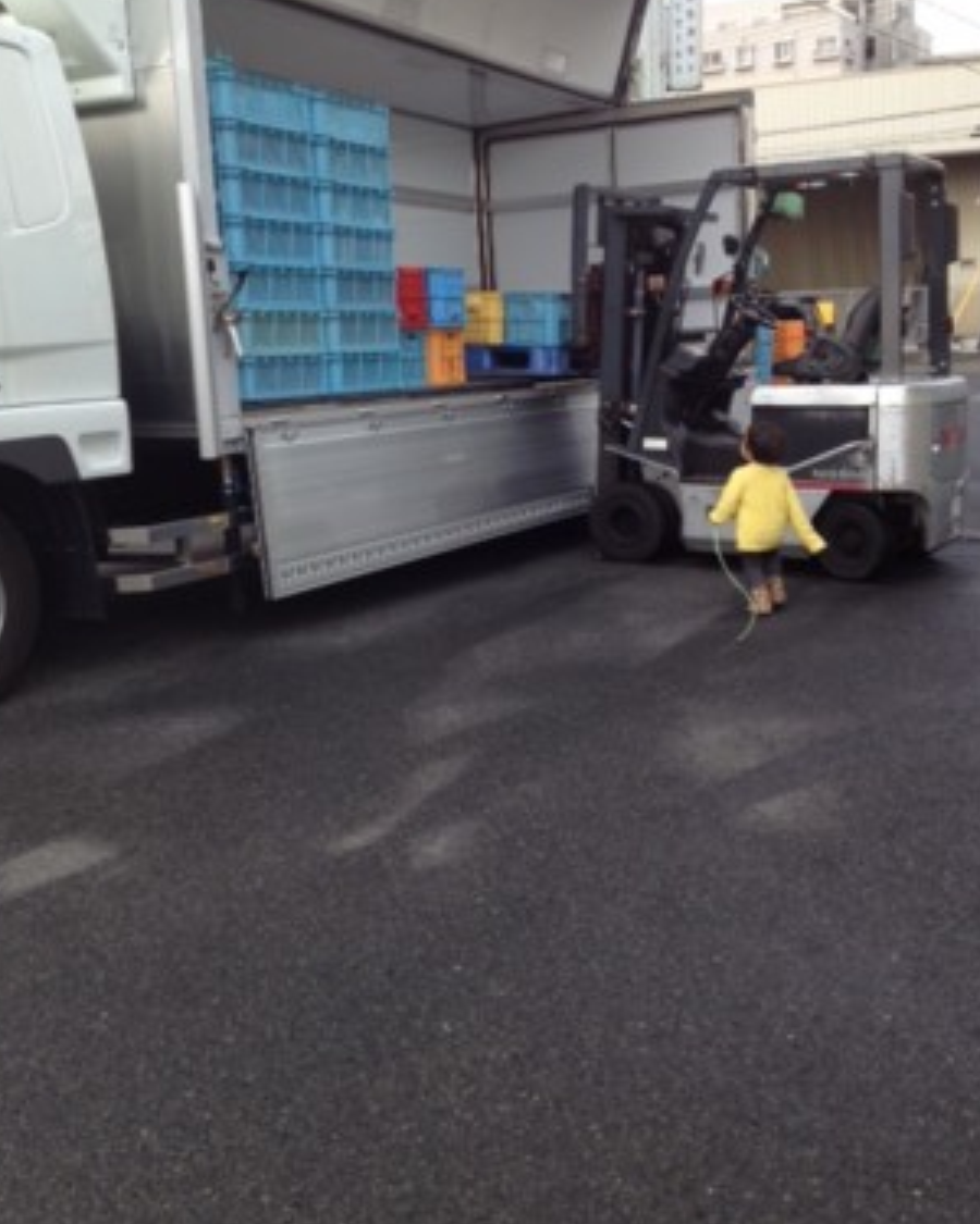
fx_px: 1486
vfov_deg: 44.7
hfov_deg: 36.5
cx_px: 503
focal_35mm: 41
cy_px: 529
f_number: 2.4
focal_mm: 4.28
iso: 50
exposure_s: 1/213
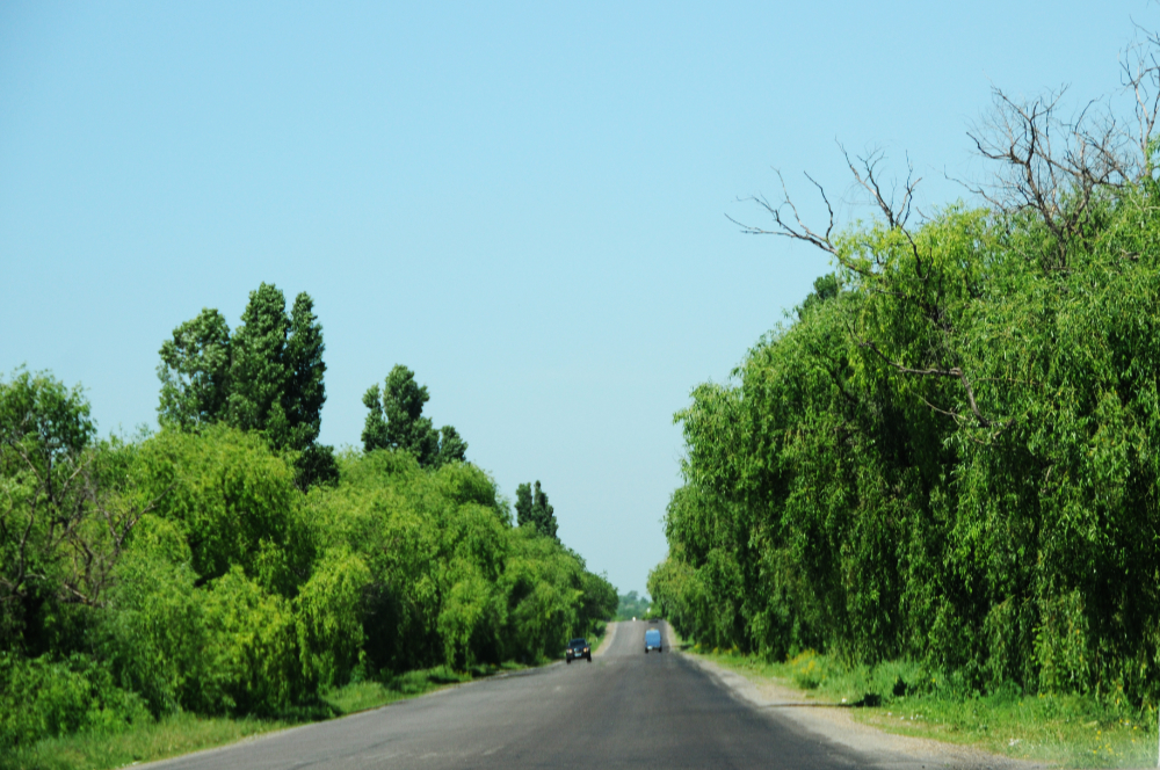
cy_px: 385
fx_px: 3620
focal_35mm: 112
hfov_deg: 18.2
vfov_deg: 12.1
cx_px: 580
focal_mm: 75
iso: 320
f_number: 5.6
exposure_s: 1/1250
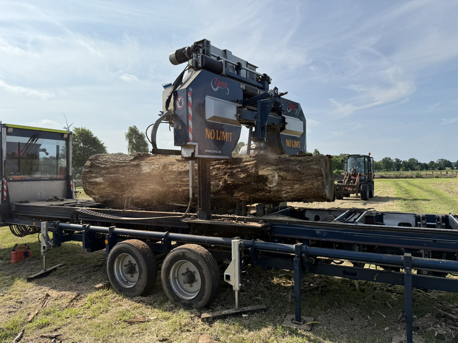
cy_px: 172
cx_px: 229
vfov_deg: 56.8
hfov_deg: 71.6
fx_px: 318
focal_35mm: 24
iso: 80
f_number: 1.78
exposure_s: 1/5319
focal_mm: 6.76
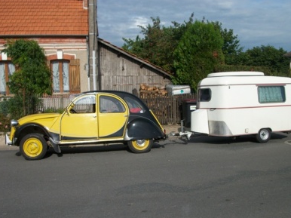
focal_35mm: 36
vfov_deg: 39.6
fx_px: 302
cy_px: 120
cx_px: 160
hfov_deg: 51.3
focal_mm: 5.7
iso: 80
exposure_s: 1/249
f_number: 8.8
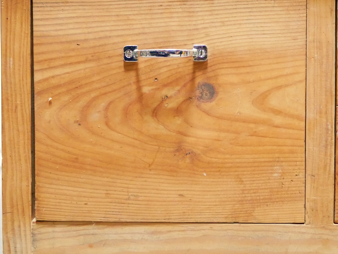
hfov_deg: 27.0
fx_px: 703
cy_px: 84
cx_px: 185
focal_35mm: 72
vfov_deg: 20.4
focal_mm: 20
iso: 3200
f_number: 1.7
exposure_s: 1/25
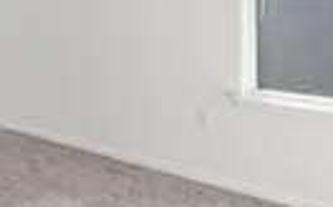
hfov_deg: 30.6
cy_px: -6
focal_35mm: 52
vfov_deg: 23.6
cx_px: -101
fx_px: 471
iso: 400
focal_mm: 14
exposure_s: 1/3200
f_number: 8
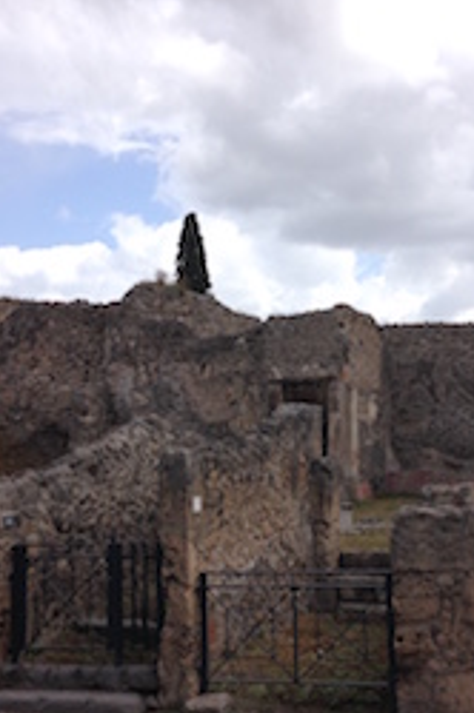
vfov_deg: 36.2
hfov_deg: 24.5
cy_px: 396
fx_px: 1089
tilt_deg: +3.1
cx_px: 271
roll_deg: +1.0
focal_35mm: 55
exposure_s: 1/1427
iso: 50
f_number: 2.4
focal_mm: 4.12
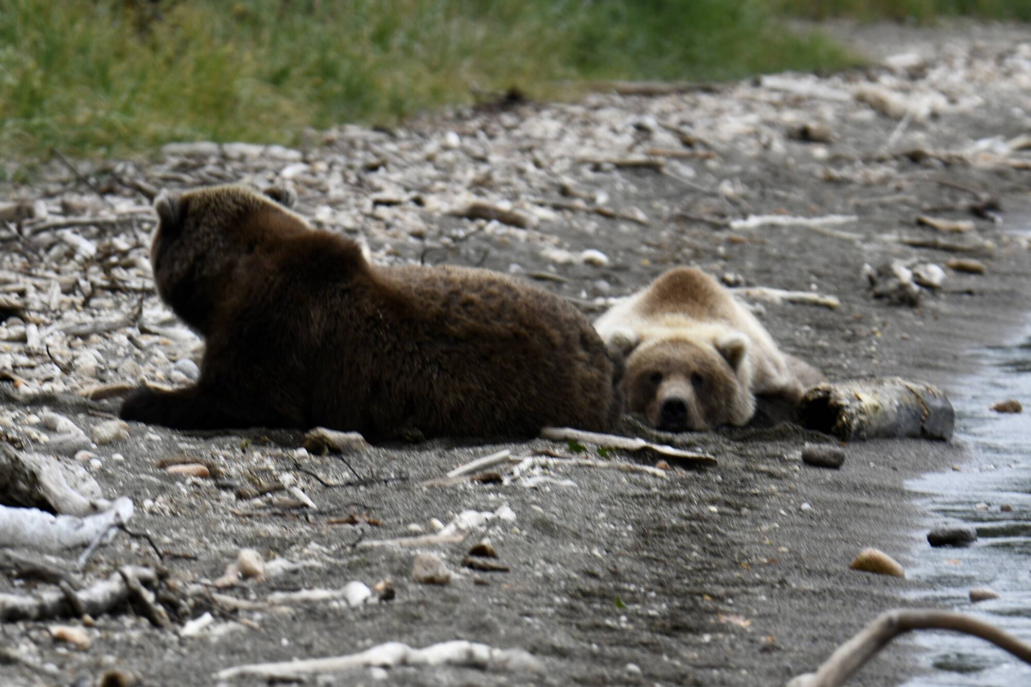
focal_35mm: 280
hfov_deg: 7.4
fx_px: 8019
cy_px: 344
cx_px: 516
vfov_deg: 4.9
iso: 100
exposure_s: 1/160
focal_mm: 280
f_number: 6.3
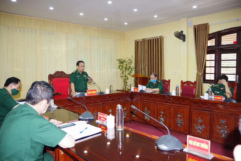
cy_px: 80
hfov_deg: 67.4
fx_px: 181
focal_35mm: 27
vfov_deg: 47.9
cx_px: 120
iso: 400
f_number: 3.5
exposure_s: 1/50
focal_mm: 18
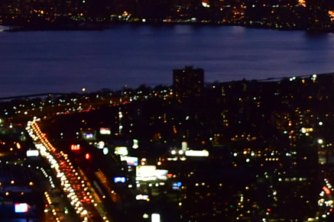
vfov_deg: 6.5
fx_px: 1957
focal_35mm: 211
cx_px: 307
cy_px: 244
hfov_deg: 9.7
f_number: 4
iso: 800
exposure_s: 1/6
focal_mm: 30
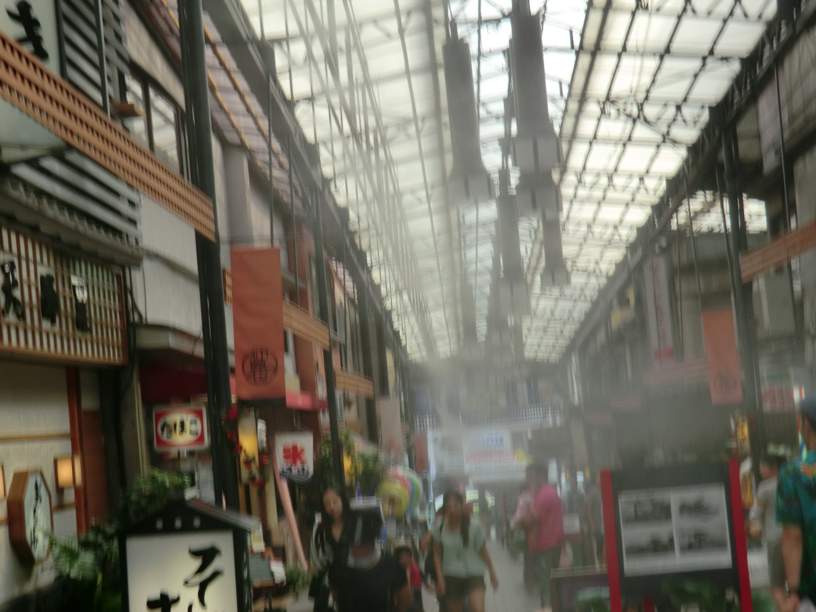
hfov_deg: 34.9
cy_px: 306
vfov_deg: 26.6
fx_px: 1297
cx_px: 408
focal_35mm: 55
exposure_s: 1/125
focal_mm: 9.8
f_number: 4.2
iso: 64
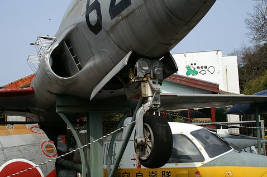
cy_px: 88
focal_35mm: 45
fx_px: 333
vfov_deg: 29.8
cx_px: 128
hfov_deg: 43.7
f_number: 9
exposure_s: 1/300
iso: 100
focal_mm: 28
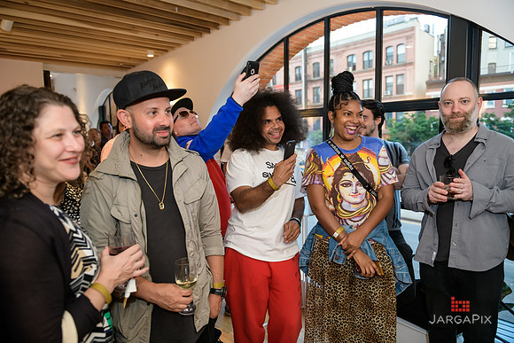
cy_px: 172
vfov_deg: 53.2
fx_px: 343
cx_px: 257
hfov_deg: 73.7
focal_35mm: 24
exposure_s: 1/125
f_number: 3.2
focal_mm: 24
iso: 800
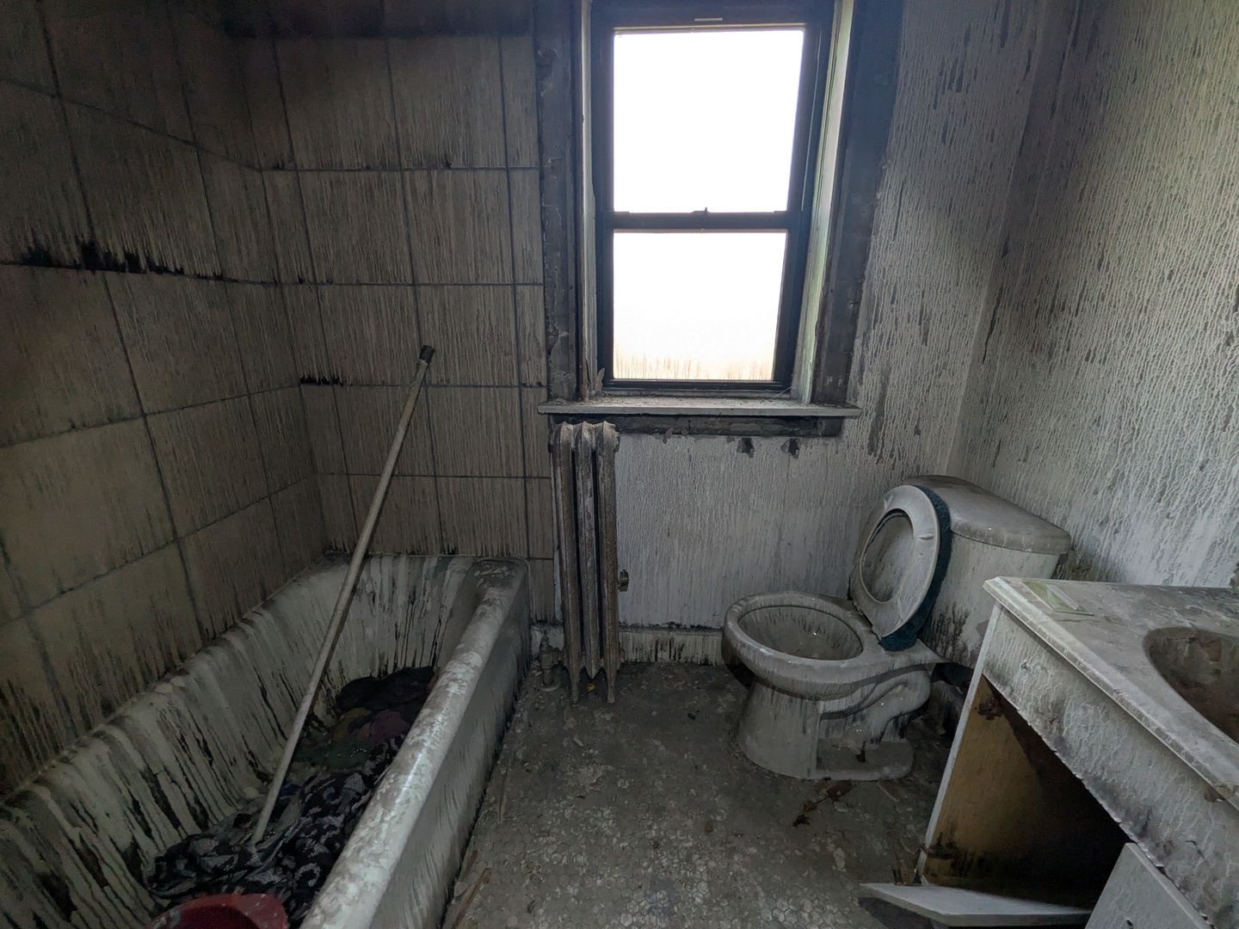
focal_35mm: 14
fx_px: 501
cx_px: 620
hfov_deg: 102.1
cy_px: 464
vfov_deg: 85.7
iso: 120
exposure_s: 1/212
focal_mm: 1.85
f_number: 2.2
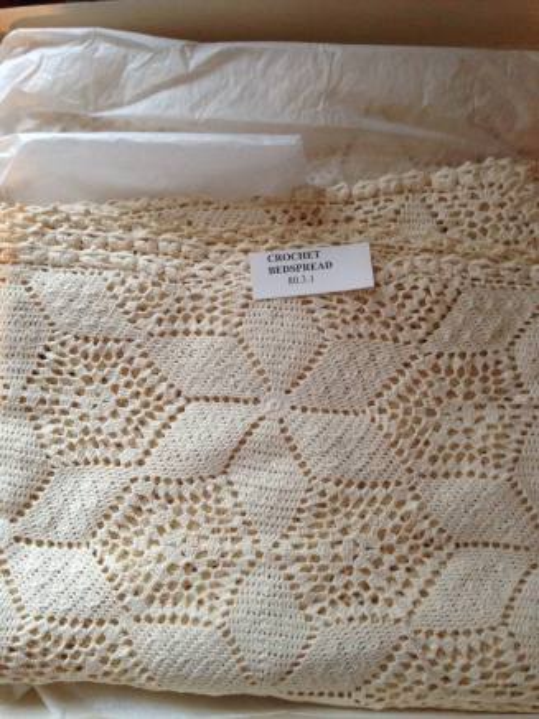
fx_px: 685
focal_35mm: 33
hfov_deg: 42.9
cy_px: 360
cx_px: 270
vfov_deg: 55.4
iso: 320
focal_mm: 4.12
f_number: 2.4
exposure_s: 1/20
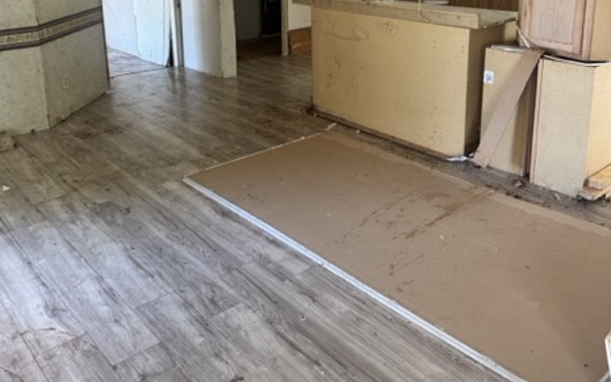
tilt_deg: -14.0
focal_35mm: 35
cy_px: 77
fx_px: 583
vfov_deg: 35.2
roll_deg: +2.2
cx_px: 297
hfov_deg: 55.3
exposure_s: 1/102
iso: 200
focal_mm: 6.76
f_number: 1.78
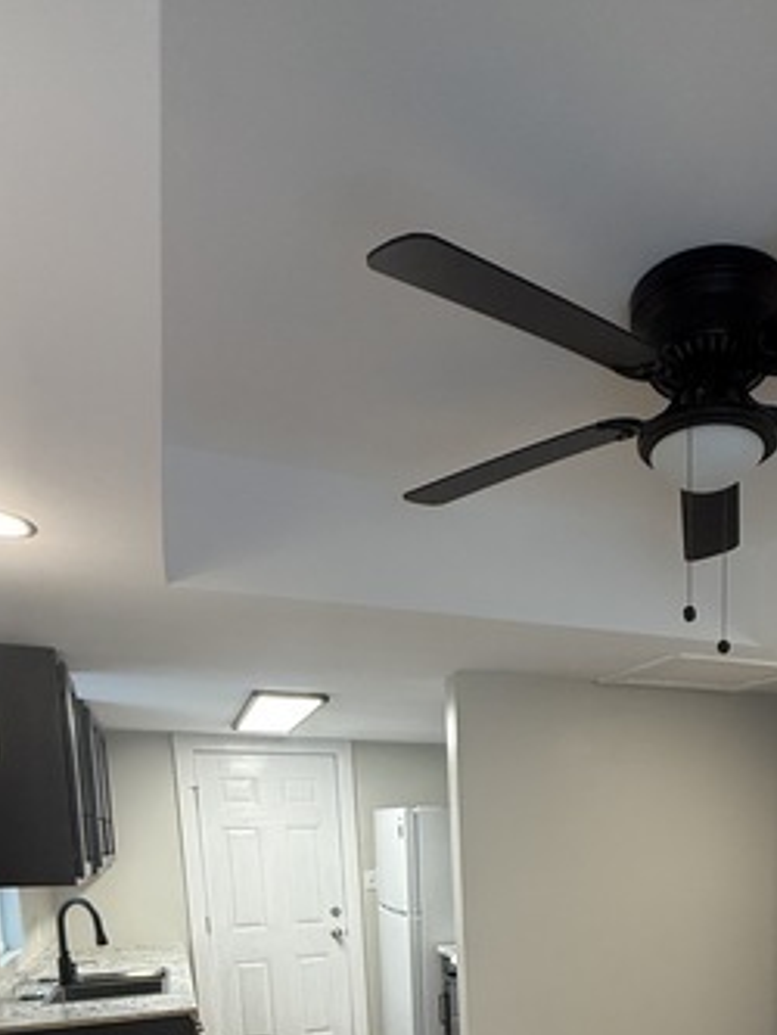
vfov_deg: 54.1
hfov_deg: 47.6
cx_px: 597
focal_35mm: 28
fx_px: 837
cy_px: 959
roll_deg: +0.4
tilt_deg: -8.4
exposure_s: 1/120
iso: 250
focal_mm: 2.22
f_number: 2.2
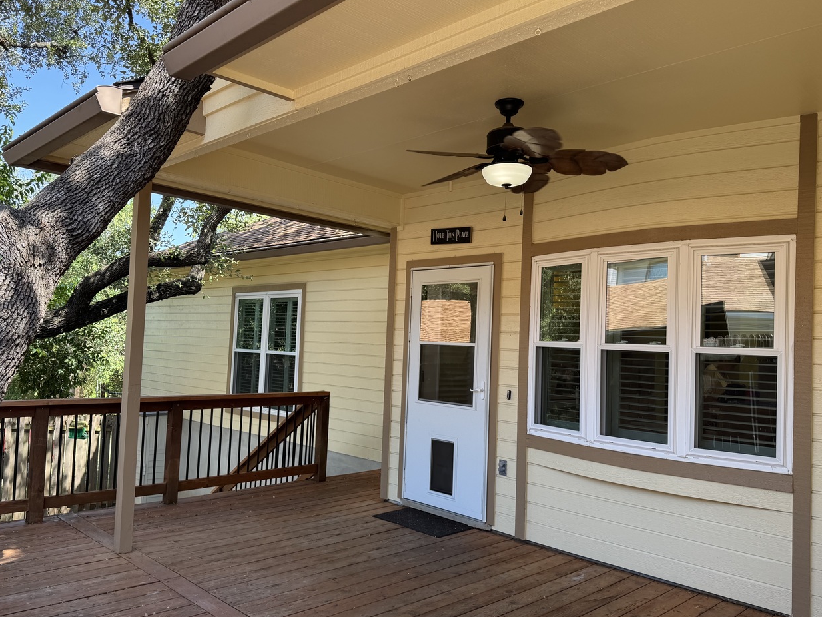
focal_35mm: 28
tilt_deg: +2.7
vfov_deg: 49.8
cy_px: 314
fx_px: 665
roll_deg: -2.5
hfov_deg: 63.4
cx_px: 398
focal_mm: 6.76
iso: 80
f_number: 1.78
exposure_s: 1/340
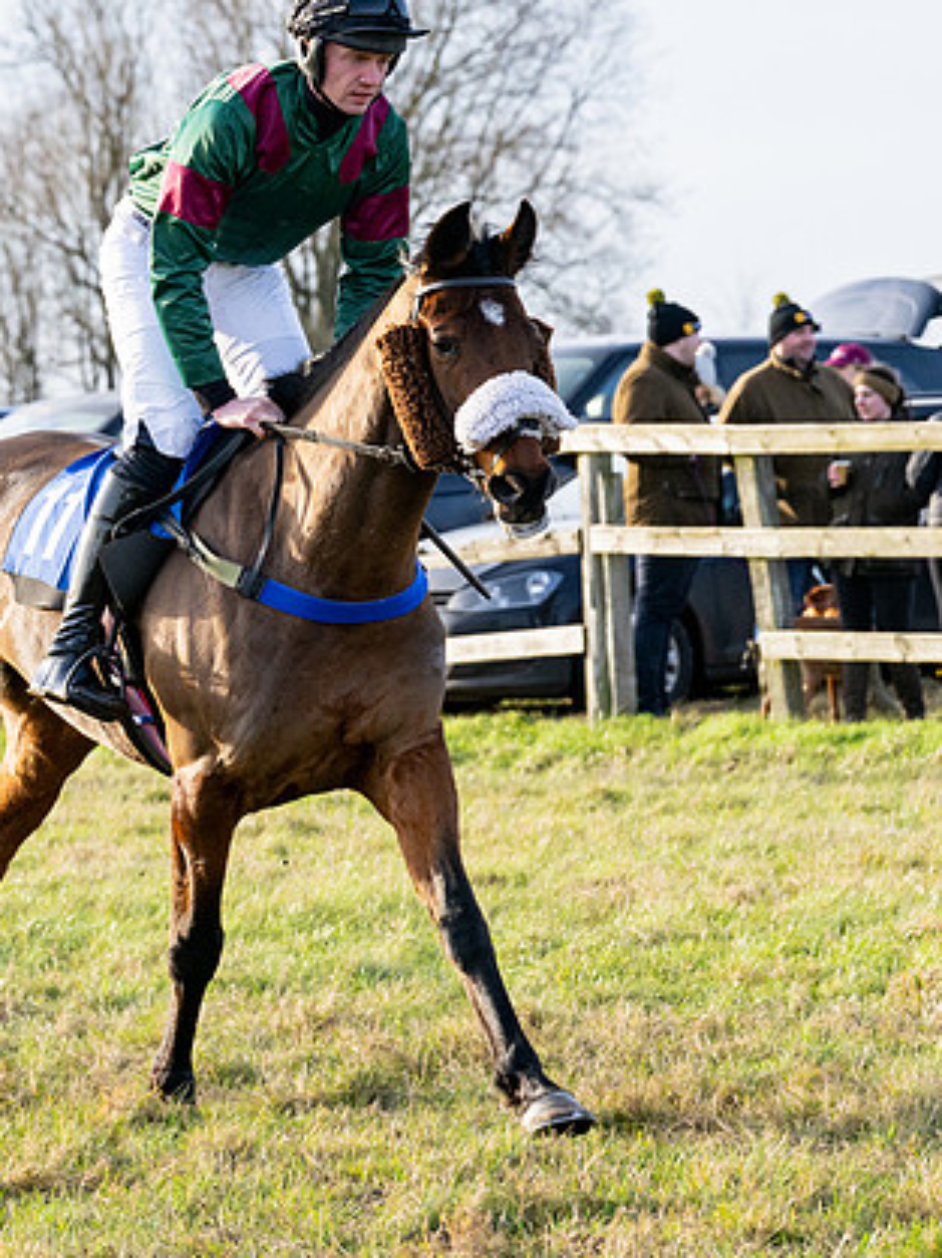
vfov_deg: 8.5
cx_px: 579
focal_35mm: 234
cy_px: 516
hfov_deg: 6.3
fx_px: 8499
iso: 400
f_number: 5
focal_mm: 96
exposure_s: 1/1000
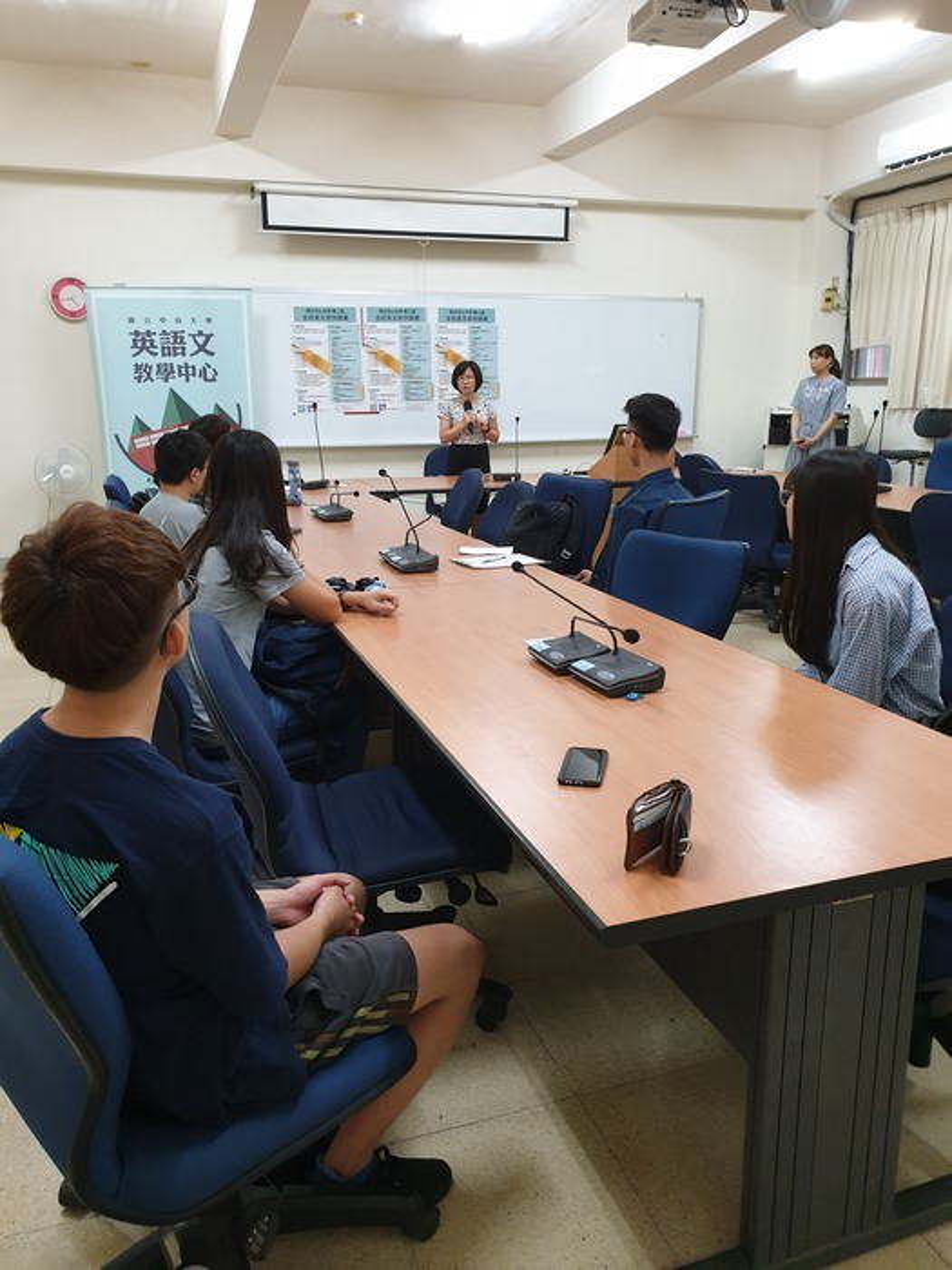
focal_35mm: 26
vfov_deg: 67.3
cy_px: 635
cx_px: 476
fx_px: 953
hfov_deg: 53.1
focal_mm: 4.3
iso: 400
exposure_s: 1/60
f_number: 2.4
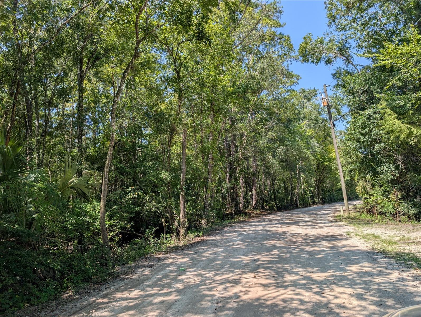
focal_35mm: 24
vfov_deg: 56.9
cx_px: 210
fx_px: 292
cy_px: 158
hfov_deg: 71.5
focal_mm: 6.9
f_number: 1.68
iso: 16
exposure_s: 1/477
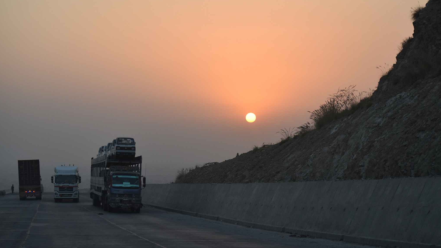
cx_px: 219
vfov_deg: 13.8
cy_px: 123
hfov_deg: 24.3
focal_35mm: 88
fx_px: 1024
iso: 560
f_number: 4
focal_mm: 55
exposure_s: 1/1000
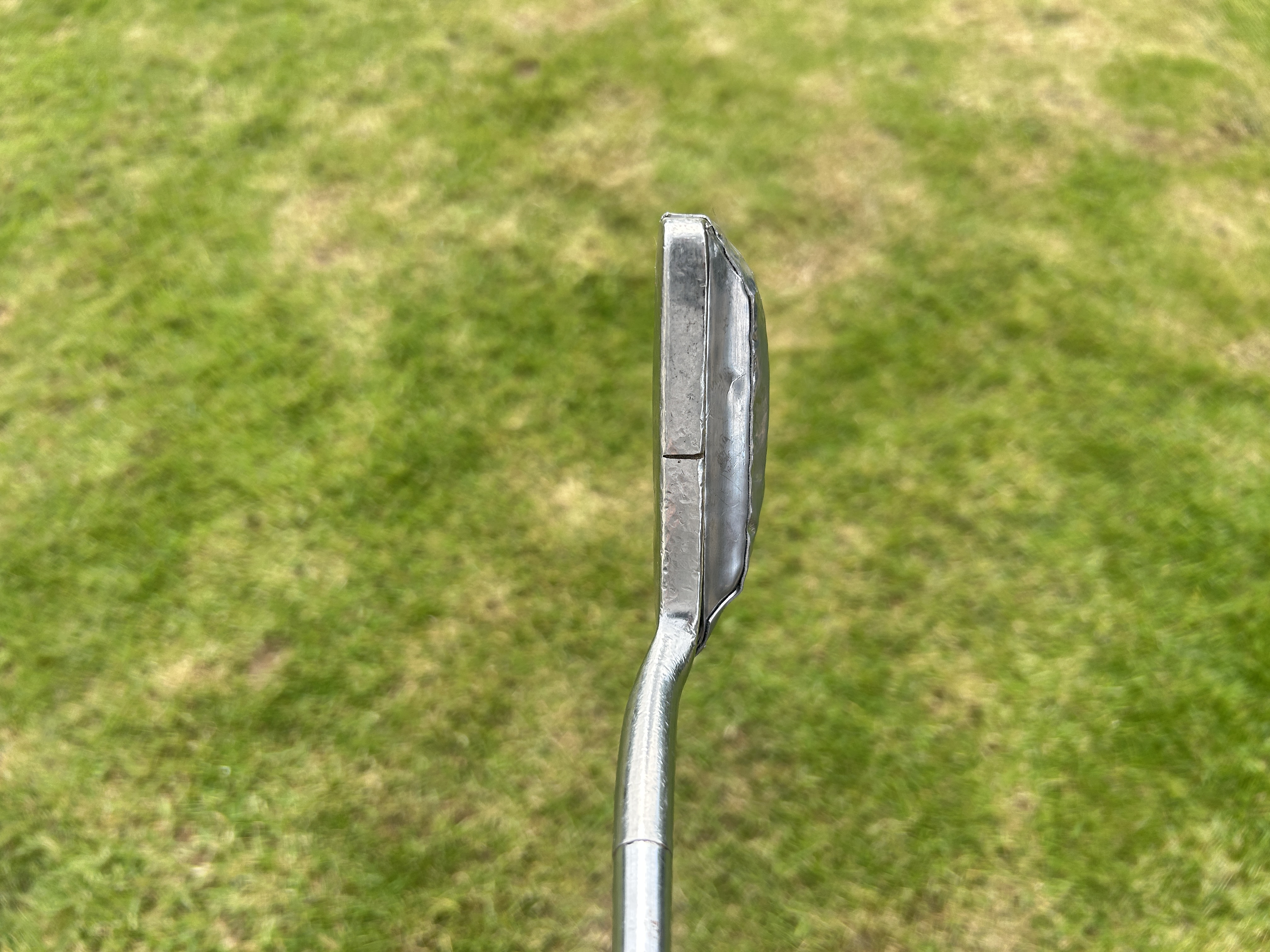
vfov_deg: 53.1
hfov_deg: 67.3
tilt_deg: -55.1
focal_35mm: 26
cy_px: 476
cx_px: 635
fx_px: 954
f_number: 1.5
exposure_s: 1/1000
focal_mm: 5.7
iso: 50
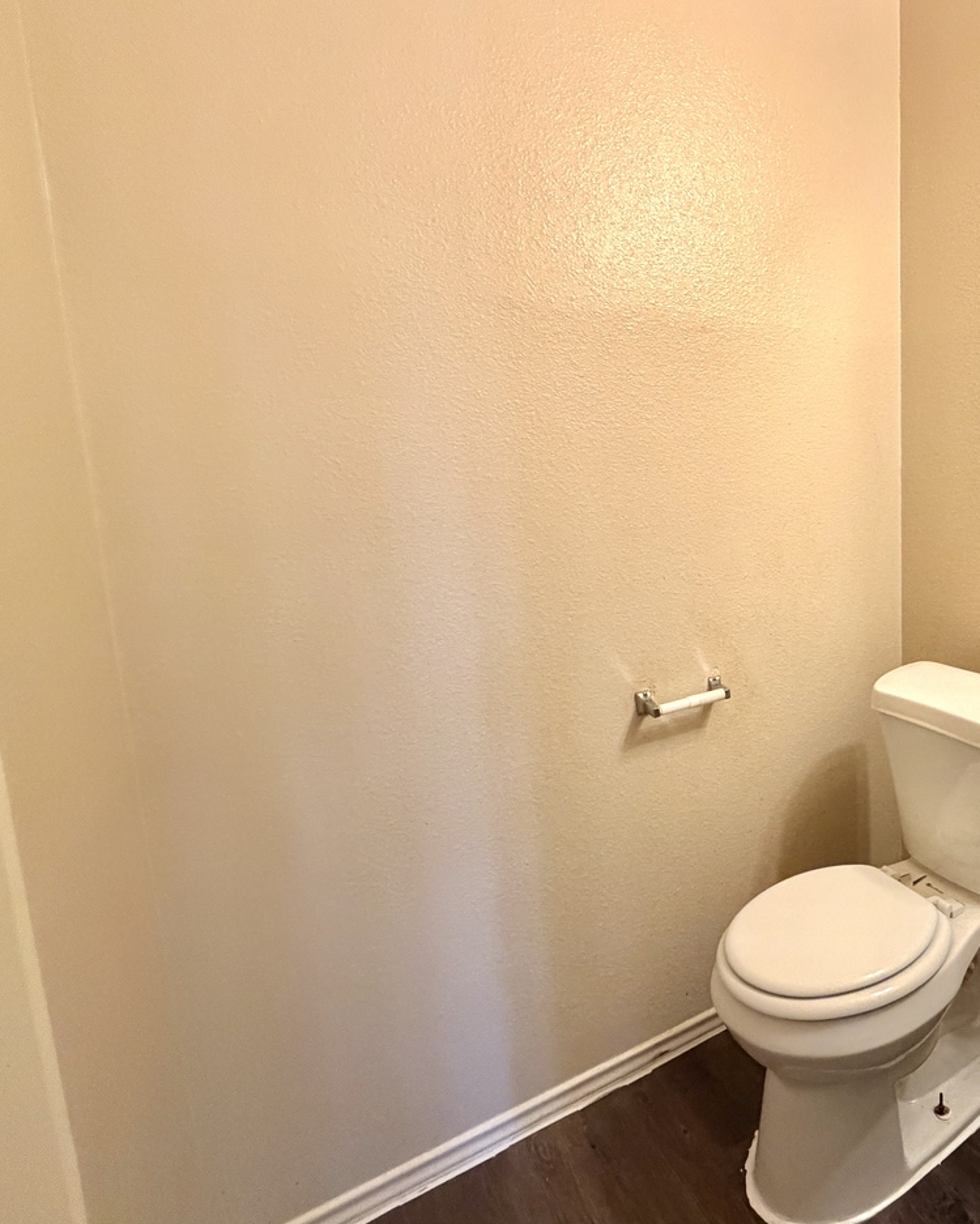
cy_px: 581
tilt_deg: -8.5
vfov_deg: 77.6
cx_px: 855
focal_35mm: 21
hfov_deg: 57.7
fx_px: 761
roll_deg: +1.4
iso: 500
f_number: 2.2
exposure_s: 1/60
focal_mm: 2.22
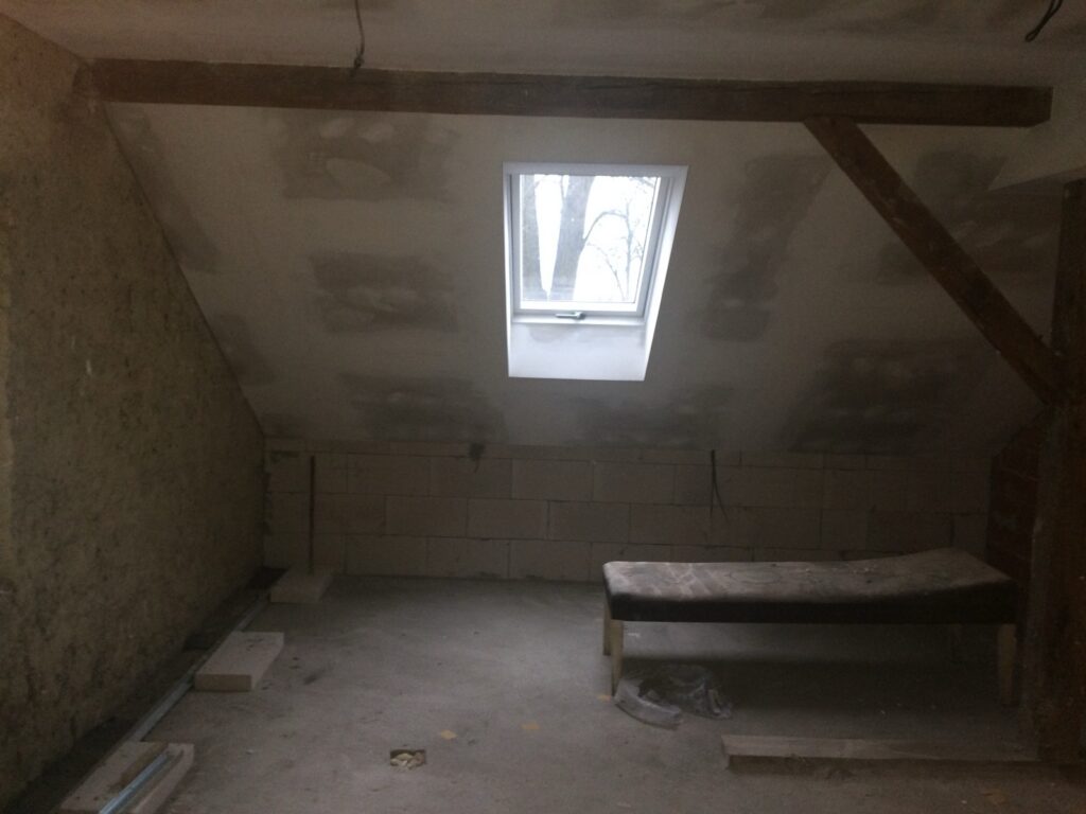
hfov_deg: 61.7
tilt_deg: -6.9
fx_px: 910
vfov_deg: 48.2
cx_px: 543
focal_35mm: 29
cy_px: 407
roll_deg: -0.5
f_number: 2.2
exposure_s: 1/20
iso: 160
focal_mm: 4.15
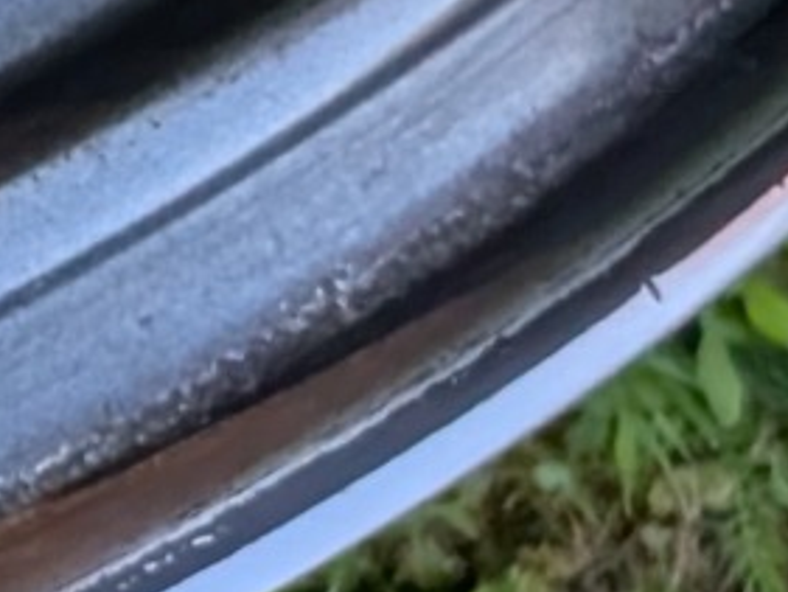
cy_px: -205
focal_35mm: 349
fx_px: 7948
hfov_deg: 5.5
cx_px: -1158
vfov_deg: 4.2
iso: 258
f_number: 1.68
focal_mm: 6.9
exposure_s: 1/941
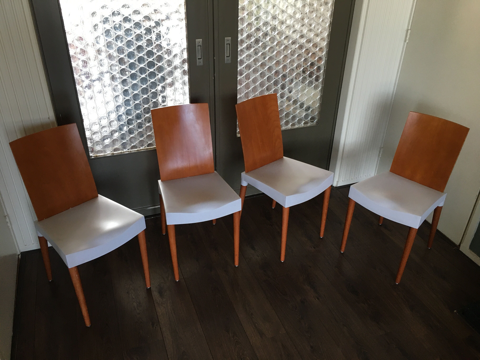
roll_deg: -0.7
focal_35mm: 29
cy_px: 180
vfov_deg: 48.2
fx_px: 402
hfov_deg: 61.7
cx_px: 240
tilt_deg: -31.4
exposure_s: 1/33
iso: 64
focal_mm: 4.15
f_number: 2.2
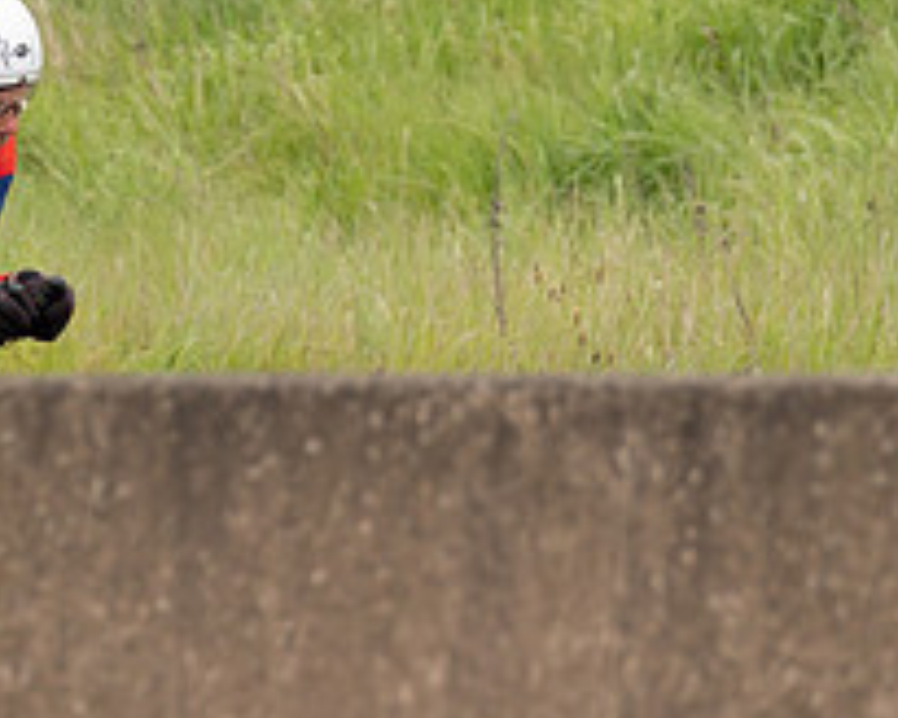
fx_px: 32477
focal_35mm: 1222
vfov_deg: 1.3
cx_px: -2
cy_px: -29
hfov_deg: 1.6
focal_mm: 200
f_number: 4
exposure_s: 1/1000
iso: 320
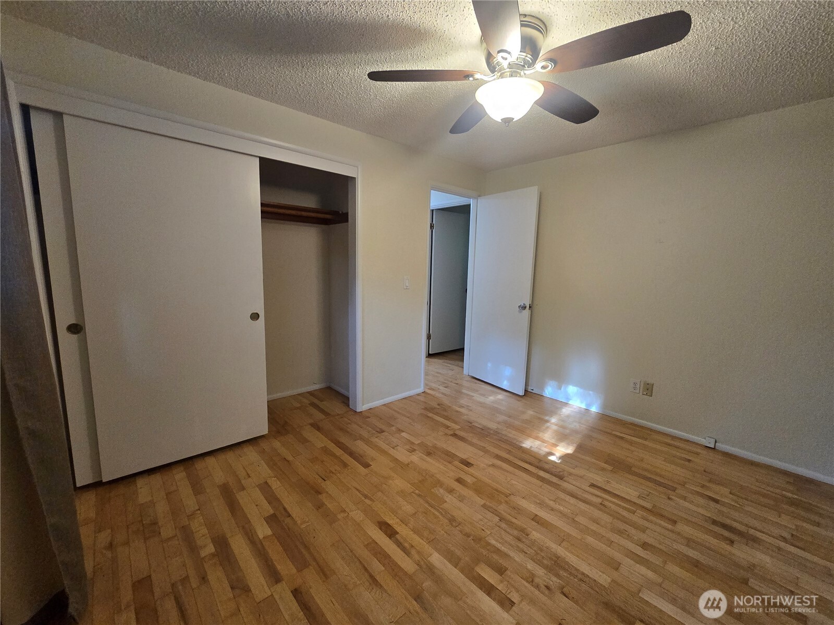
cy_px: 312
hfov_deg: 106.2
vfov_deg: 89.9
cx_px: 417
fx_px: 313
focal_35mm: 13
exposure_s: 1/60
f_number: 2.2
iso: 400
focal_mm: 2.2
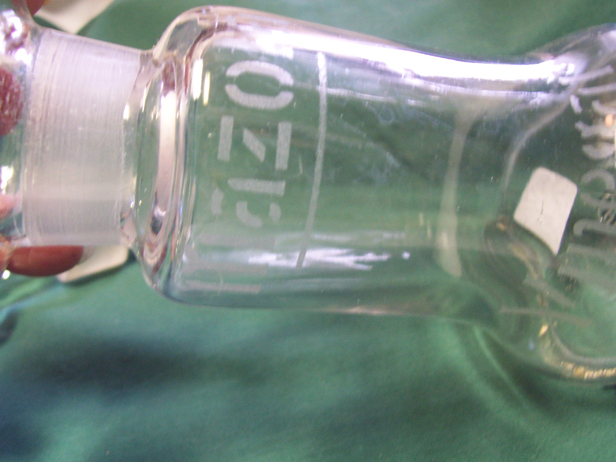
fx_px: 658
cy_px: 231
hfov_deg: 50.1
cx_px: 308
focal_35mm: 37
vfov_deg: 38.7
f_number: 2.8
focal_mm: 5.6
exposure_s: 1/20
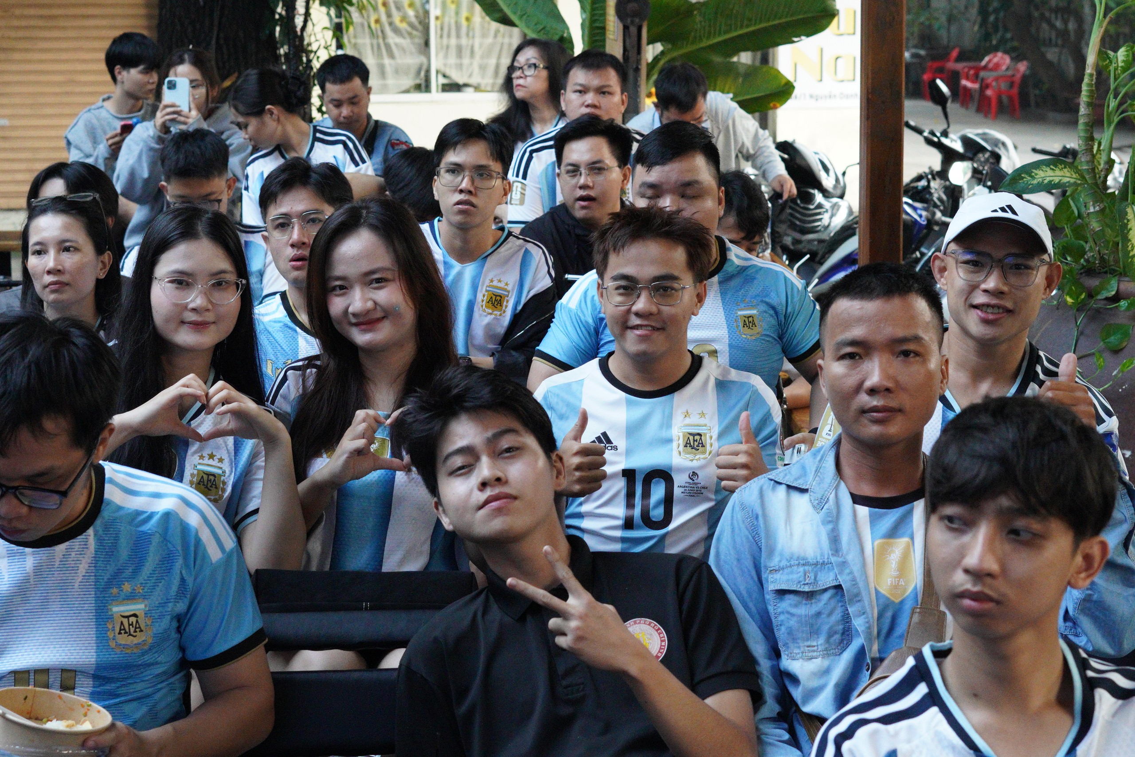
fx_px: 2365
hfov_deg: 27.0
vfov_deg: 18.2
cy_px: 378
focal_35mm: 75
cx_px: 568
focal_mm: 50
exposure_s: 1/200
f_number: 5.6
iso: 8000
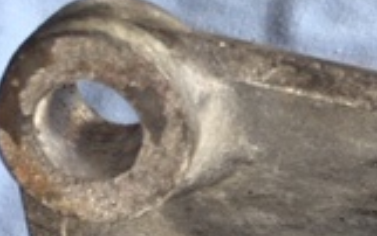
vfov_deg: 10.2
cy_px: 418
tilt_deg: -60.8
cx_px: 424
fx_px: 1255
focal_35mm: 122
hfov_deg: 16.5
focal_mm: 4.15
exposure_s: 1/100
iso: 25
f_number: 2.2
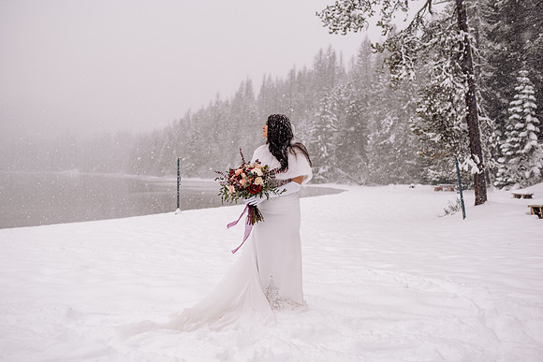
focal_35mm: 36
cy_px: 181
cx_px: 272
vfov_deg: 37.0
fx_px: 541
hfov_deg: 53.3
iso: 100
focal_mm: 35
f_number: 2.5
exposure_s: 1/200
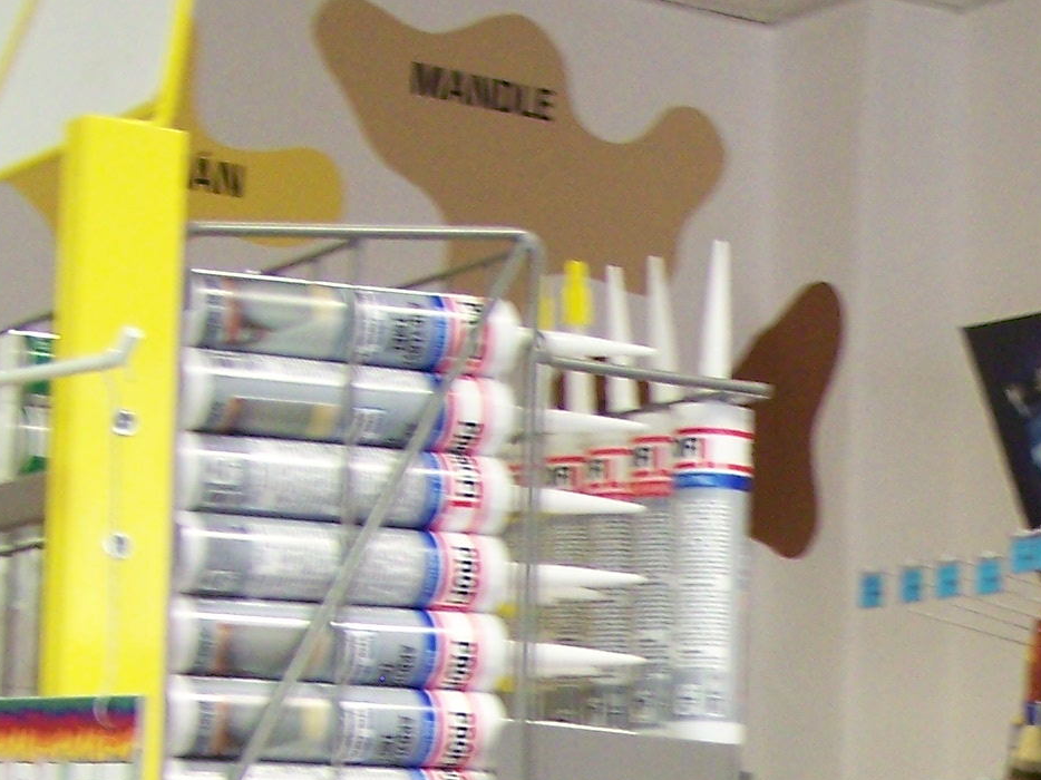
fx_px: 3758
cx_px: 1322
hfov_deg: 15.1
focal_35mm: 125
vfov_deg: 11.6
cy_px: 962
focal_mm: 6.3
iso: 160
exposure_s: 1/20
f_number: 2.8
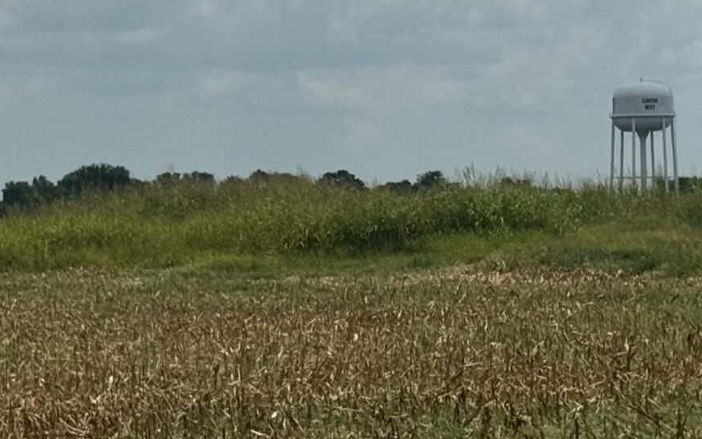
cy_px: 127
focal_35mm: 176
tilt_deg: +1.6
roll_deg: +1.6
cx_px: 480
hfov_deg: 11.9
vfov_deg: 7.5
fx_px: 3367
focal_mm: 6.76
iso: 80
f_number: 1.78
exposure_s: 1/12346
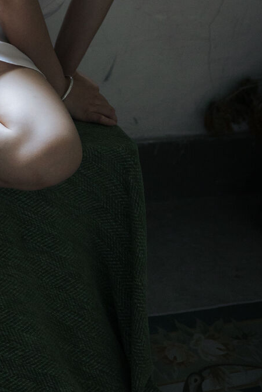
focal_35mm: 115
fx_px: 1255
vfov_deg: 16.9
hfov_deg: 11.6
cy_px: -91
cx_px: -85
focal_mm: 43
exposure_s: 1/250
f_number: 2.8
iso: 800
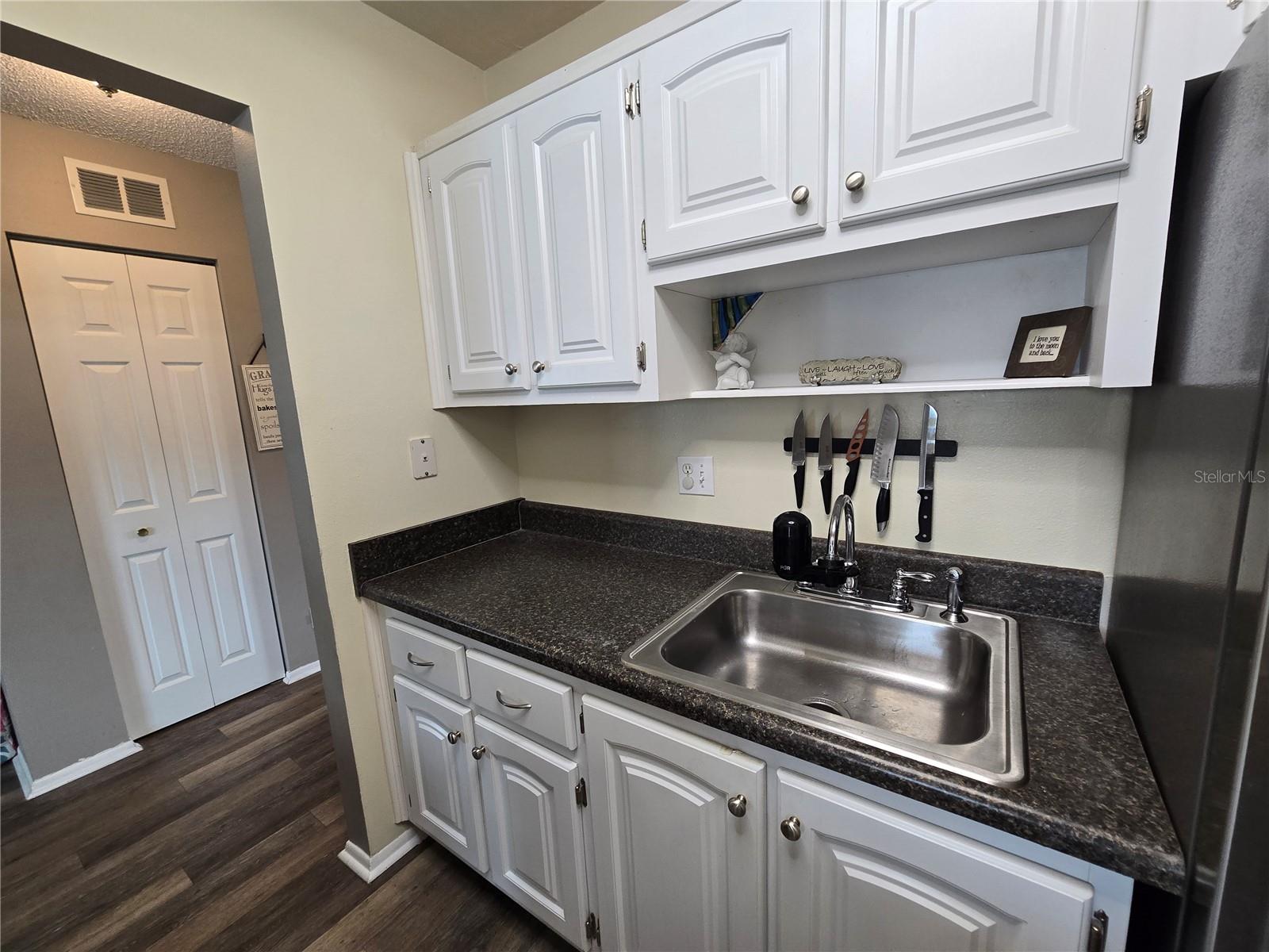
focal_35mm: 13
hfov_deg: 106.2
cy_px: 476
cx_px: 634
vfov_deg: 89.9
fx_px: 477
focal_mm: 2.2
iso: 160
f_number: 2.2
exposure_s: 1/60
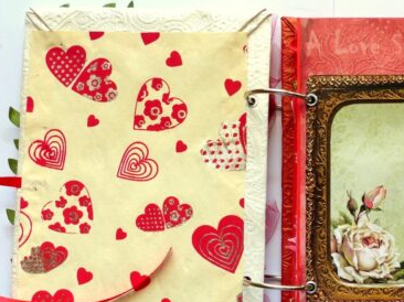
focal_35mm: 41
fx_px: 478
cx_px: 301
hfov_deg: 44.3
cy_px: 192
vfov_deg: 34.9
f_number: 2.8
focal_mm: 4.5
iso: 100
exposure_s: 1/60
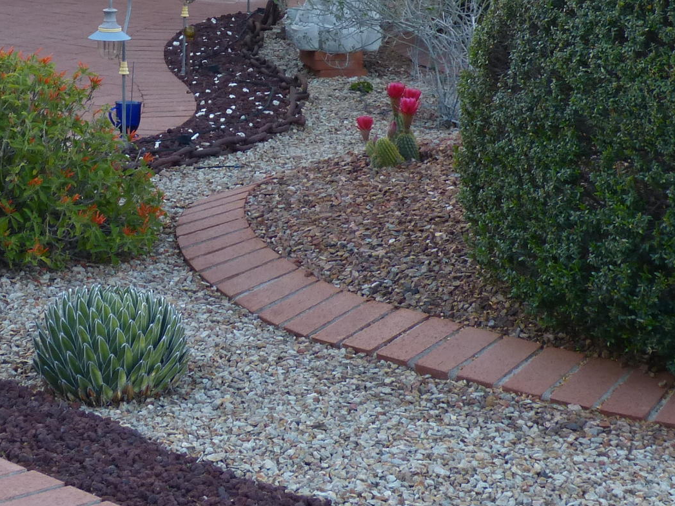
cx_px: 110
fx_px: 2515
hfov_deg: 15.2
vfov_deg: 11.2
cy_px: -162
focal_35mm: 129
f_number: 3.2
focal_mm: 8.1
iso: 100
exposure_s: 1/60
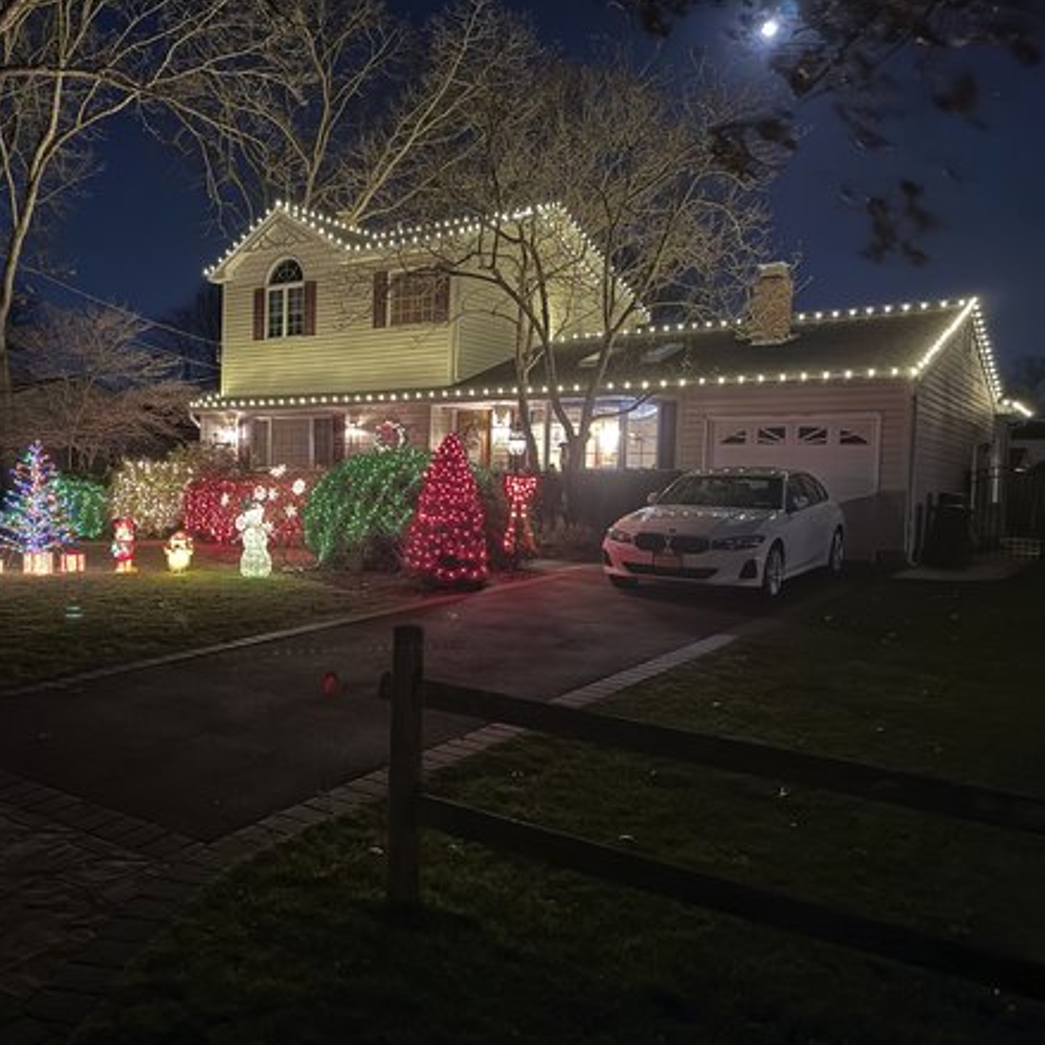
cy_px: 524
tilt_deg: -3.6
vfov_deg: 55.6
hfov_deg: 54.4
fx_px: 990
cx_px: 343
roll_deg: -1.9
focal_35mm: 29
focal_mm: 6.76
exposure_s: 1/15
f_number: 1.78
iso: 1250
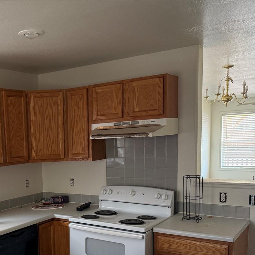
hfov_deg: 37.2
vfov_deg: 38.1
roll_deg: +2.5
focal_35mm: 43
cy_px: 193
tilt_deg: -7.4
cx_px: 36
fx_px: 358
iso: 250
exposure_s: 1/60
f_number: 1.78
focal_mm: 6.76
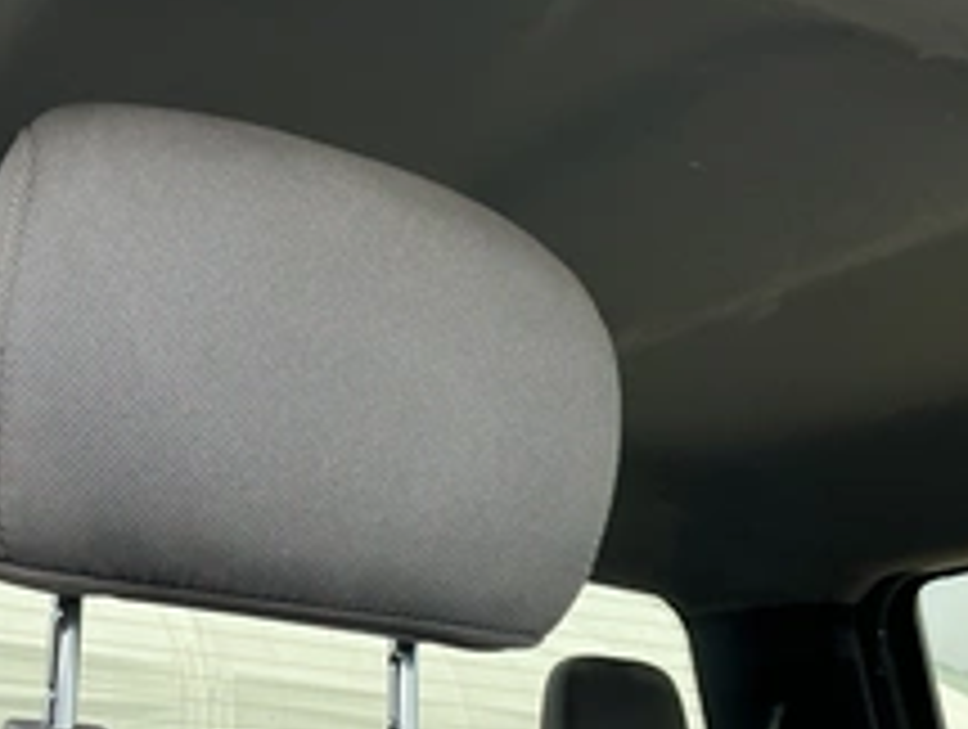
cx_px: 239
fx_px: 1457
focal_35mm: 52
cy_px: 549
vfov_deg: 27.7
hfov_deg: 35.9
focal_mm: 3
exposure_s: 1/172
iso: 25
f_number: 1.8
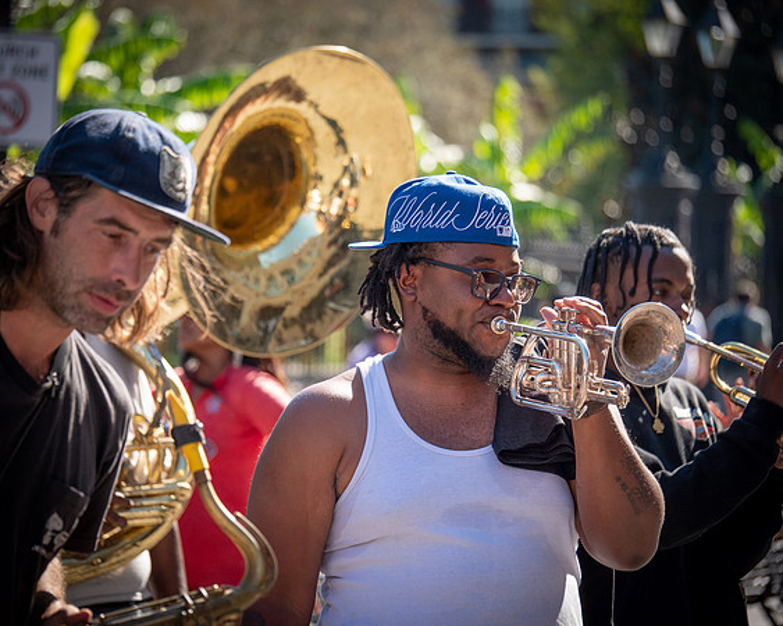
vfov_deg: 7.7
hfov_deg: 9.6
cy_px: 313
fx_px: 4654
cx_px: 366
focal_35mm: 201
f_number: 2.8
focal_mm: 89
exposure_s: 1/1600
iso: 400
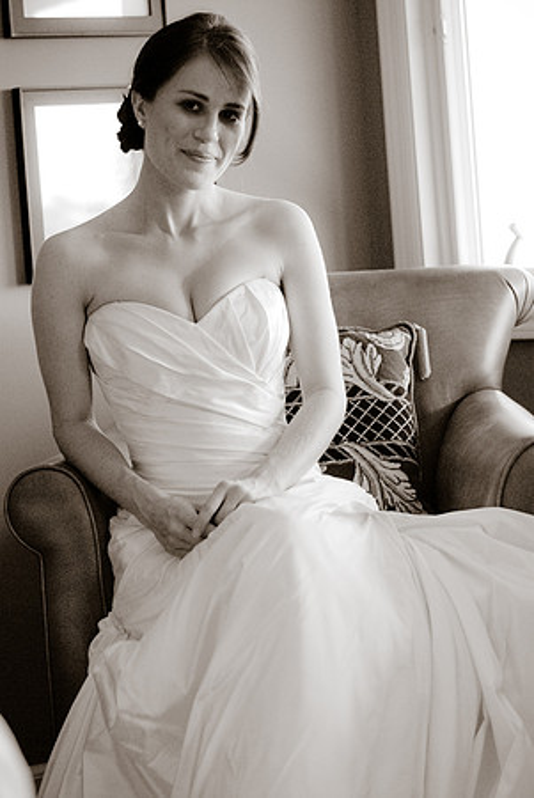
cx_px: 267
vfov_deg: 19.4
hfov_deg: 13.1
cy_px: 399
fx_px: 2331
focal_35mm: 105
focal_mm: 70
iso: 640
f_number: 3.2
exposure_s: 1/250
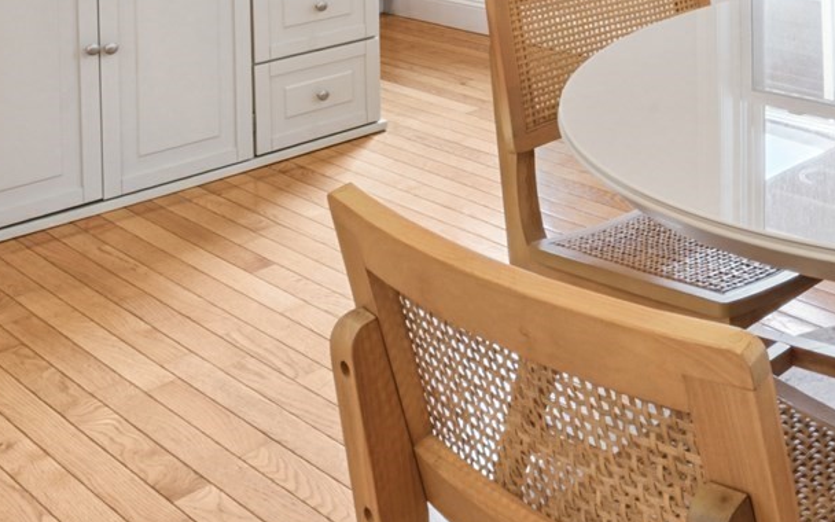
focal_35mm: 48
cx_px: 905
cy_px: -219
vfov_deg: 22.8
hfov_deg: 36.0
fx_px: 1092
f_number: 22
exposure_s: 1.3
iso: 100
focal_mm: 14
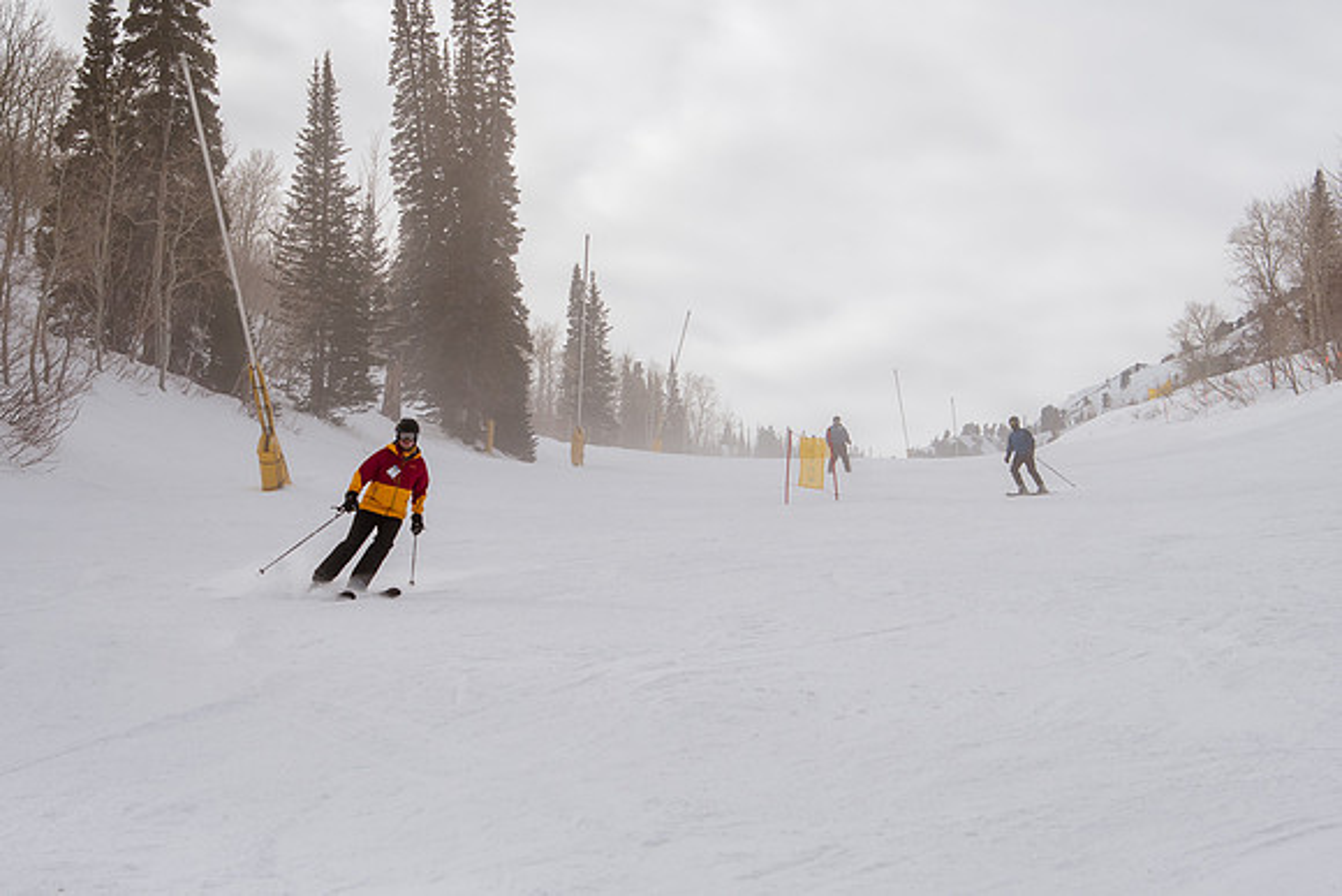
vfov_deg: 16.6
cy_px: 448
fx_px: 3076
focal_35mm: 82
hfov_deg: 24.6
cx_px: 671
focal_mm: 55
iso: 400
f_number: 5.6
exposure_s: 1/3200
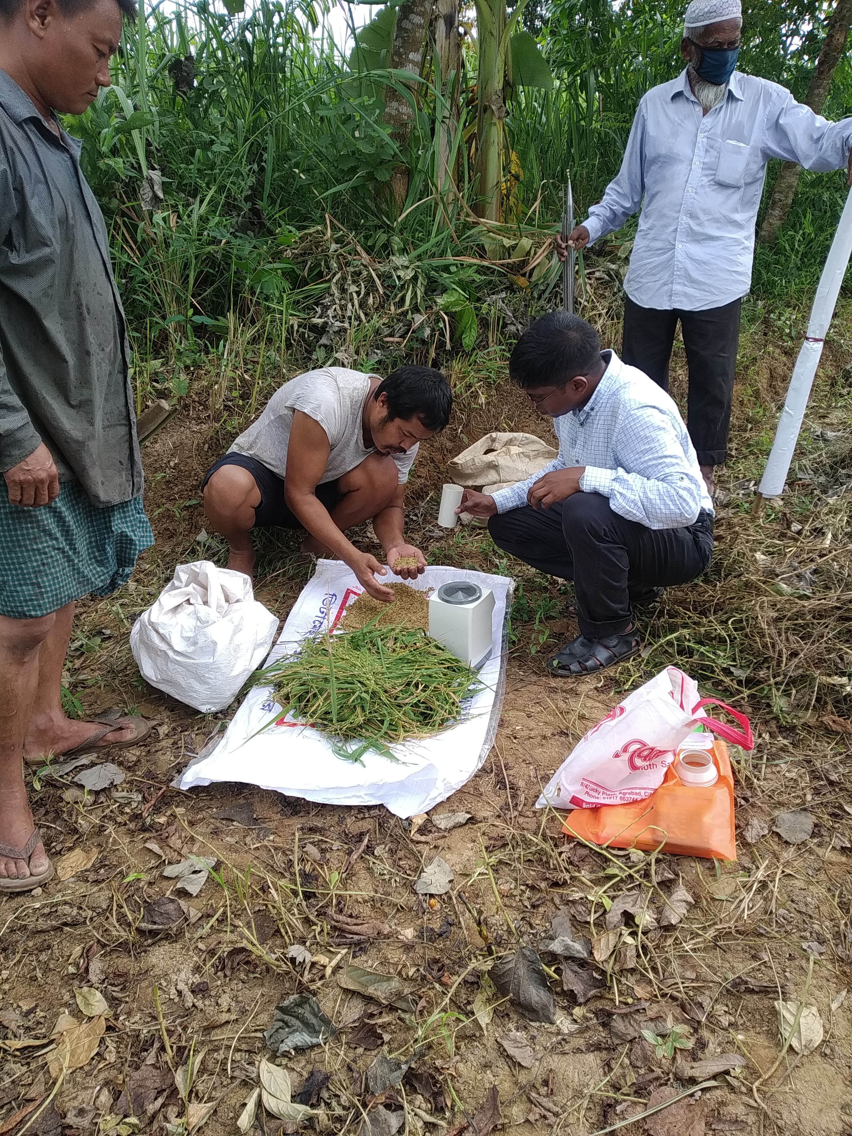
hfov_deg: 53.1
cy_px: 568
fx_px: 853
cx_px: 426
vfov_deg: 67.3
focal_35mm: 26
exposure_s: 1/264
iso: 100
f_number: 2.2
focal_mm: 3.82
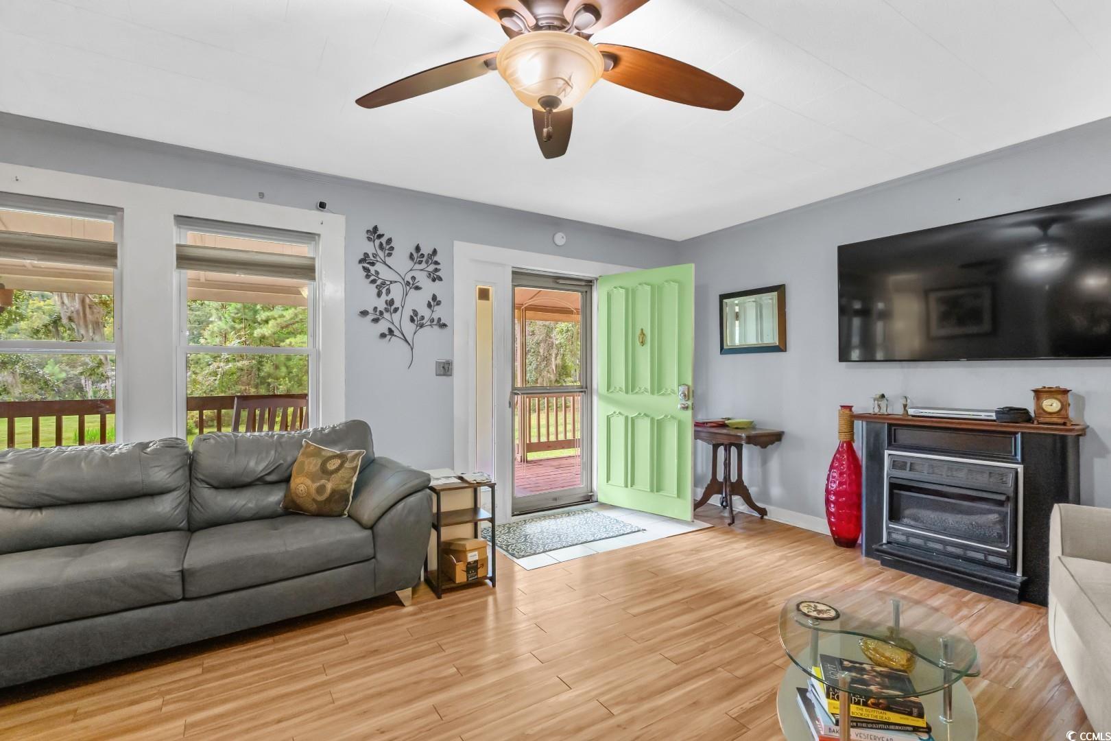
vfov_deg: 73.7
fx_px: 494
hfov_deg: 96.7
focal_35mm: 16
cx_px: 556
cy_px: 370
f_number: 8
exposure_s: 1/15
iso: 1250
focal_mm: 16
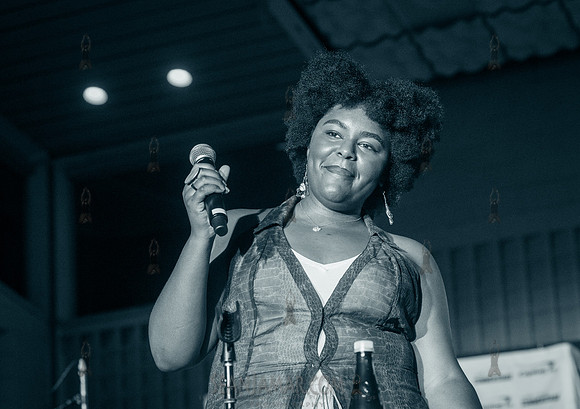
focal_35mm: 98
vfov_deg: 14.5
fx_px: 1606
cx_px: 326
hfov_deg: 20.5
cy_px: 212
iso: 6400
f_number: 4.5
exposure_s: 1/500
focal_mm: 80
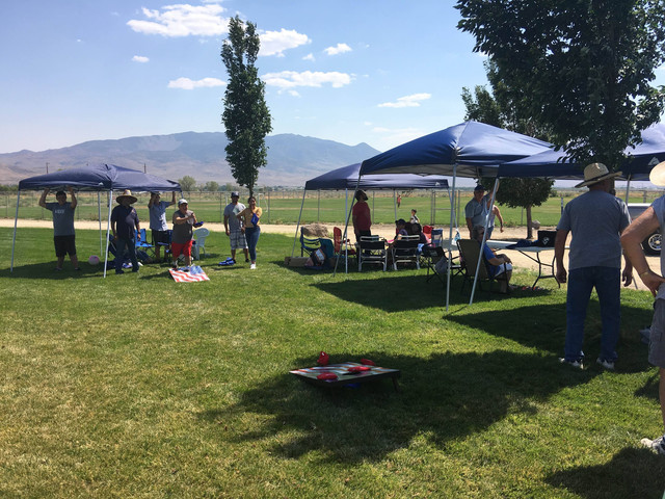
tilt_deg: -5.3
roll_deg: -0.1
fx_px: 557
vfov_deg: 48.2
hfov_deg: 61.7
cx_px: 332
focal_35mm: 29
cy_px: 250
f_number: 2.2
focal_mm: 4.15
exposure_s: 1/1972
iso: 25
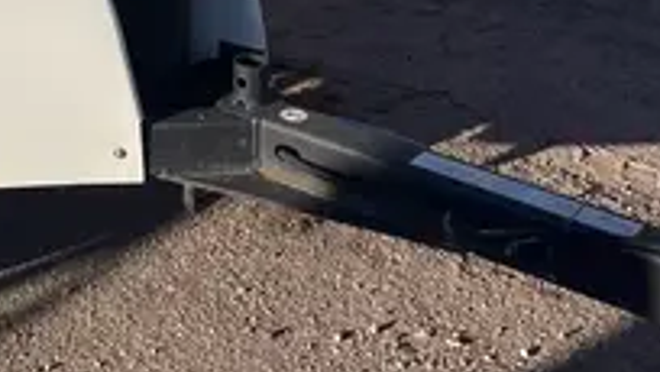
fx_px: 1786
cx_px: 36
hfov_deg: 20.4
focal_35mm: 102
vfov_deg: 10.4
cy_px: -484
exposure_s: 1/4149
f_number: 1.6
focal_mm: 5.1
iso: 50
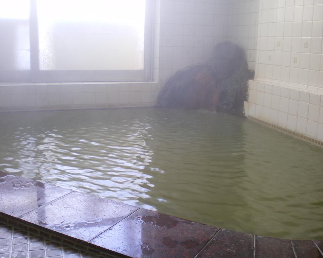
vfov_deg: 37.3
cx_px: 159
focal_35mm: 40
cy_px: 128
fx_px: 382
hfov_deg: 45.8
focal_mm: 6.3
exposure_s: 1/30
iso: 160
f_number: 3.1
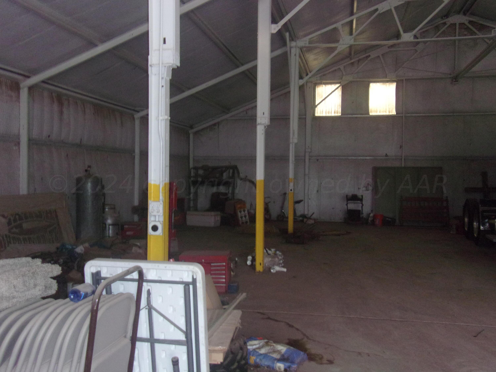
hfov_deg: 54.0
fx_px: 487
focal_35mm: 34
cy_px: 186
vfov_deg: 41.8
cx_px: 248
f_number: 3.3
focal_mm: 6.1
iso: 400
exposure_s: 1/34
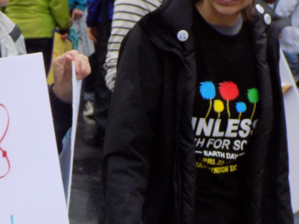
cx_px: 54
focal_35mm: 258
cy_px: 248
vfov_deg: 5.7
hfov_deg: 7.7
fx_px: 2229
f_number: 4.7
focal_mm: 19.1
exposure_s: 1/250
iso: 280
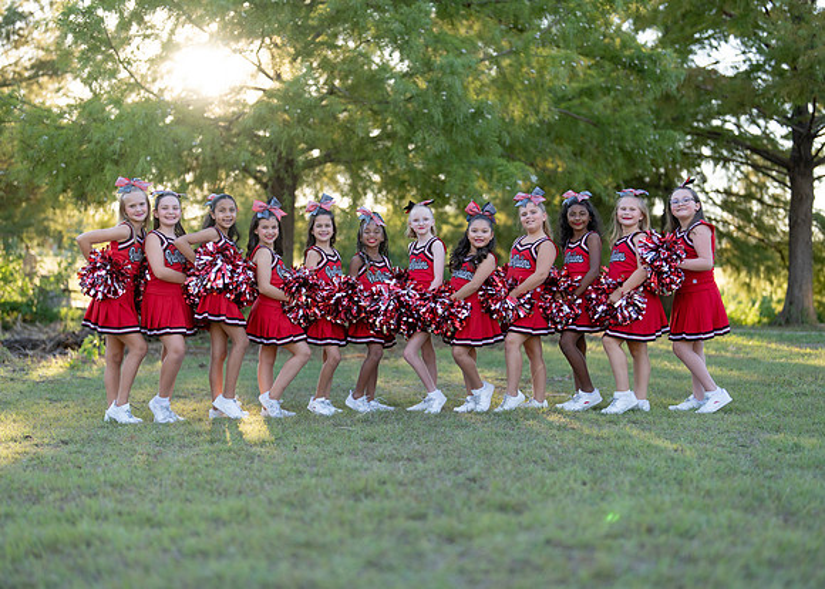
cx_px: 412
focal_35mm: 53
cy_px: 294
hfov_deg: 36.5
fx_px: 1253
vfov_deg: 26.5
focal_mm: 50
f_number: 1.2
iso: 100
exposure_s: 1/1000
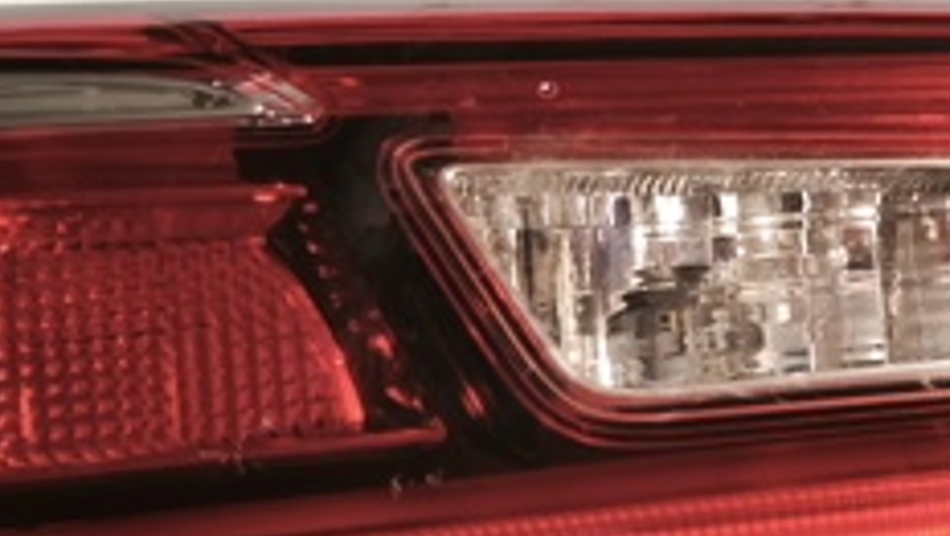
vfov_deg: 11.5
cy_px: 405
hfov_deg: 18.8
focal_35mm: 105
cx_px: 1261
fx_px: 2647
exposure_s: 1/50
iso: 800
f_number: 1.7
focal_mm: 5.35
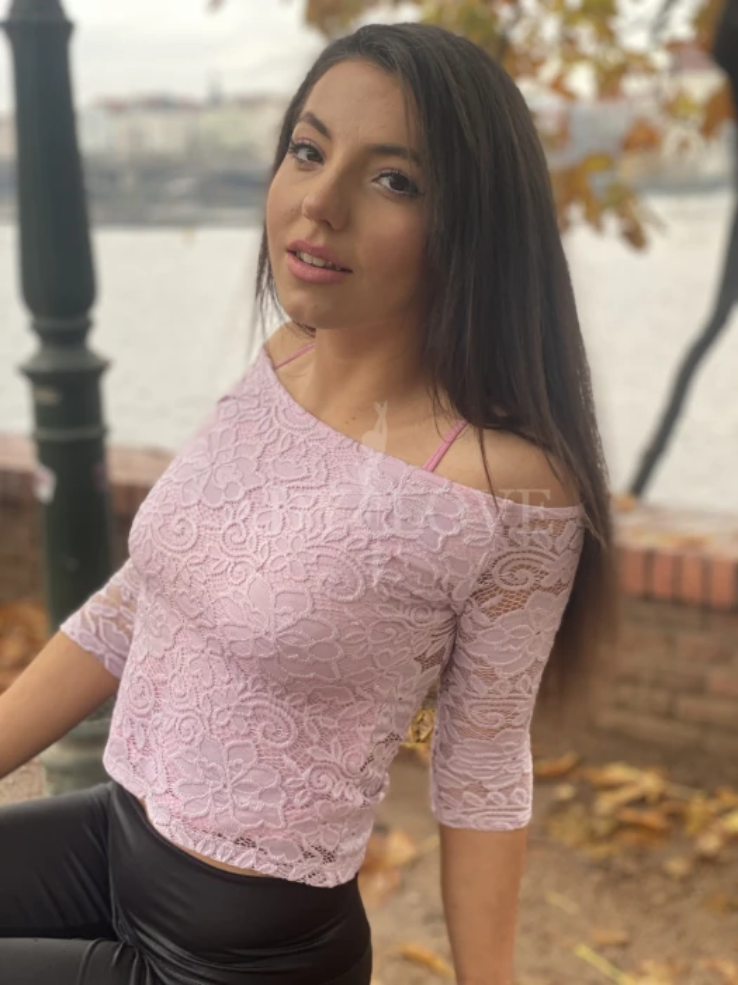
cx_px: 369
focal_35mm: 52
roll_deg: +2.0
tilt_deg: -11.8
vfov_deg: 36.8
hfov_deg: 28.0
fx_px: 1478
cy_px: 492
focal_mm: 6
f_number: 2
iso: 64
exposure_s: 1/122
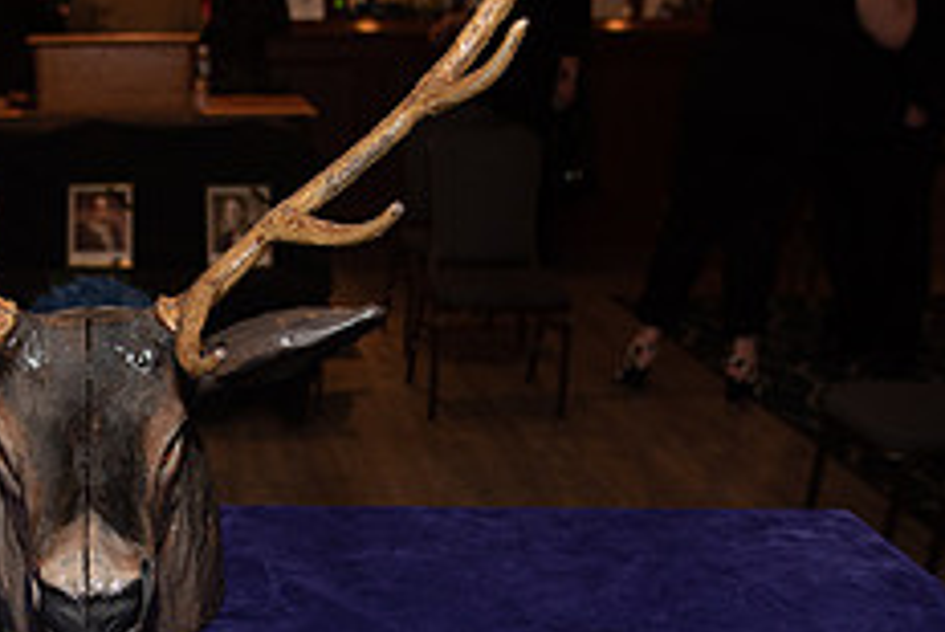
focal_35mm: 60
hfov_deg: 31.9
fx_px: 1576
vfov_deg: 22.3
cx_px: 110
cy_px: 520
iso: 800
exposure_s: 1/200
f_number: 4
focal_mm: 24
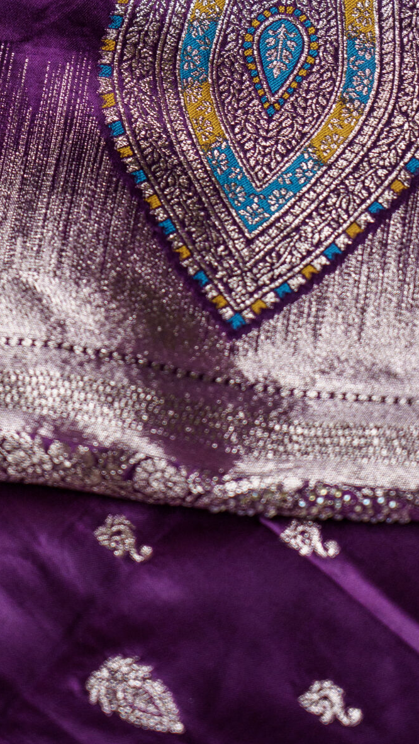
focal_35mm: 238
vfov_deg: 9.0
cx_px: 41
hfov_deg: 5.1
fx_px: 4698
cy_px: 33
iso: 2000
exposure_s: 1/320
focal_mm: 105
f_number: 4
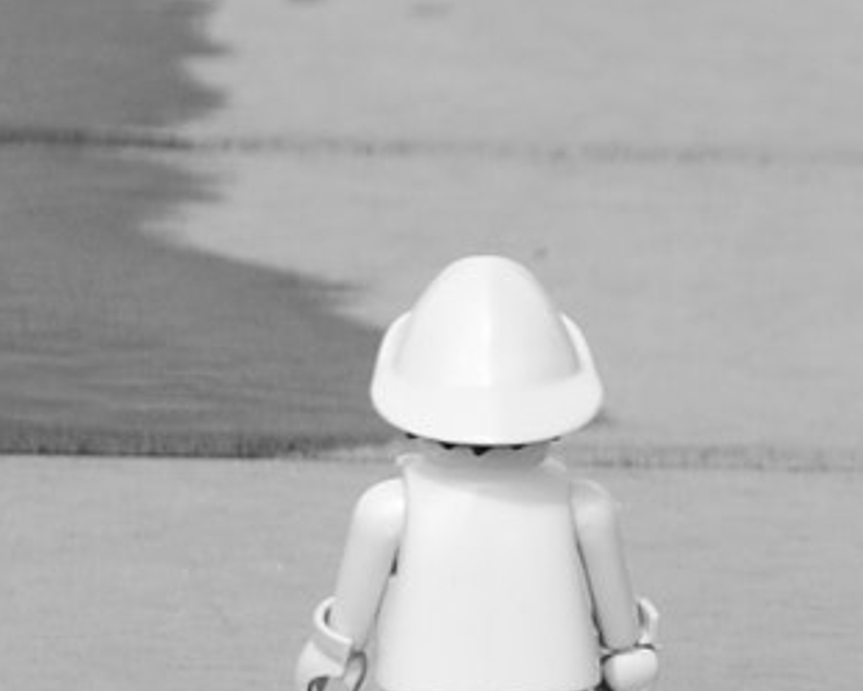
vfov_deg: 2.4
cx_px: 1942
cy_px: 562
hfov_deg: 3.0
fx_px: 16582
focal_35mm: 649
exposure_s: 1/500
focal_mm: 70
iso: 180
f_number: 5.6
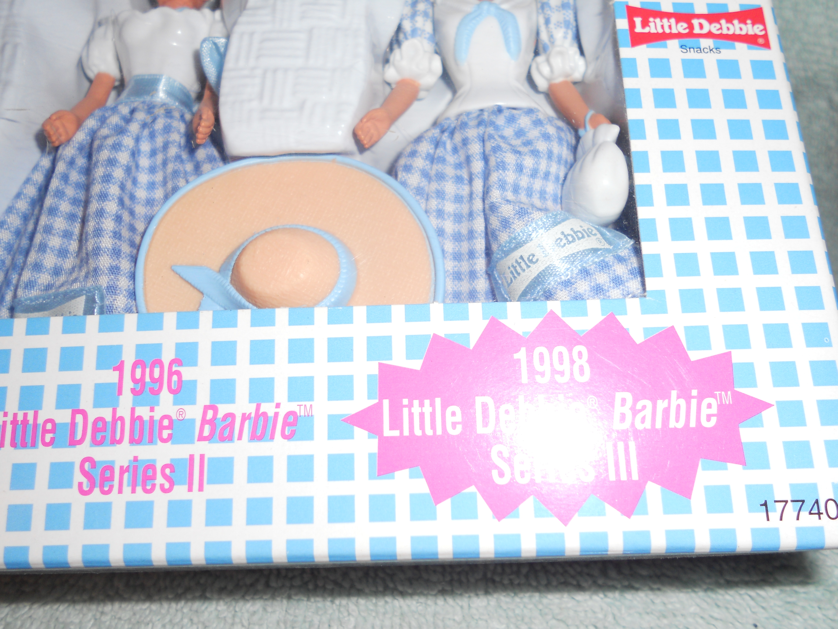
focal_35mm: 32
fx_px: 775
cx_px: 419
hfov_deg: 56.8
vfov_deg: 44.2
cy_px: 314
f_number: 8.8
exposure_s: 1/25
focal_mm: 5.8
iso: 80
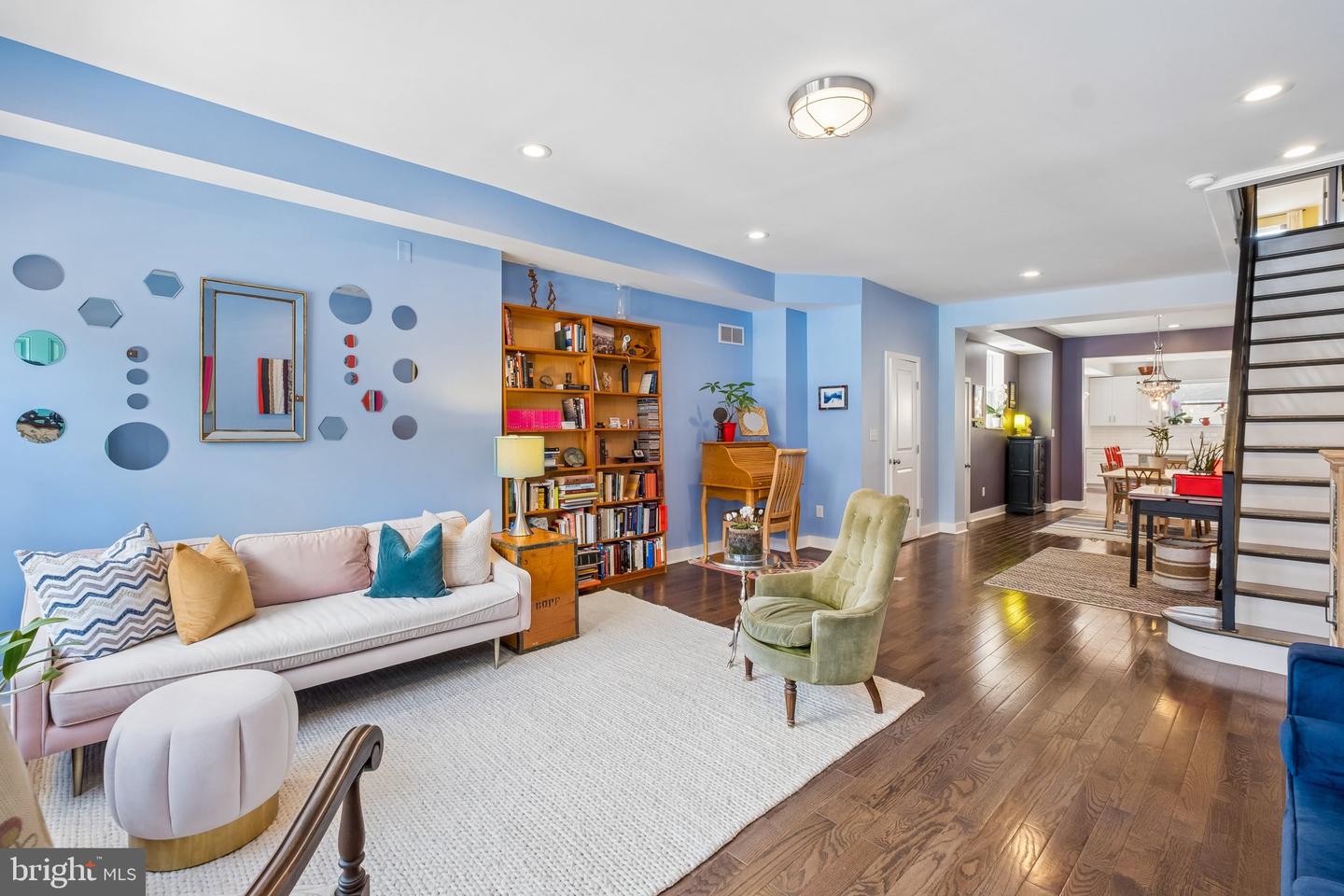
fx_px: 560
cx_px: 672
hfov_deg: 100.4
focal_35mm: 15
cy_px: 448
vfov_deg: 77.3
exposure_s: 1/10
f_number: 8
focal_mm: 10
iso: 250
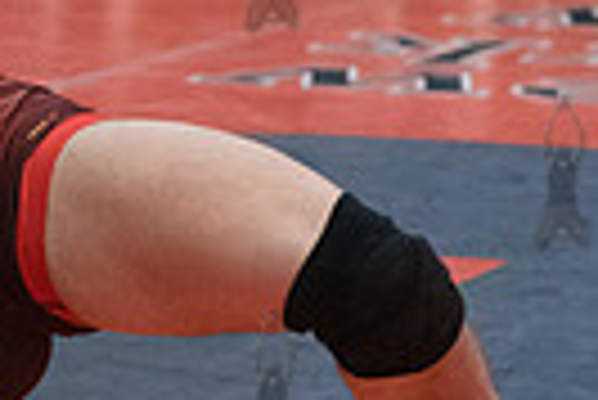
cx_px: -310
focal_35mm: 306
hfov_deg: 6.6
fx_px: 5088
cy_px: 169
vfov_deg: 4.5
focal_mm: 70
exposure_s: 1/500
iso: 8000
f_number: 3.2
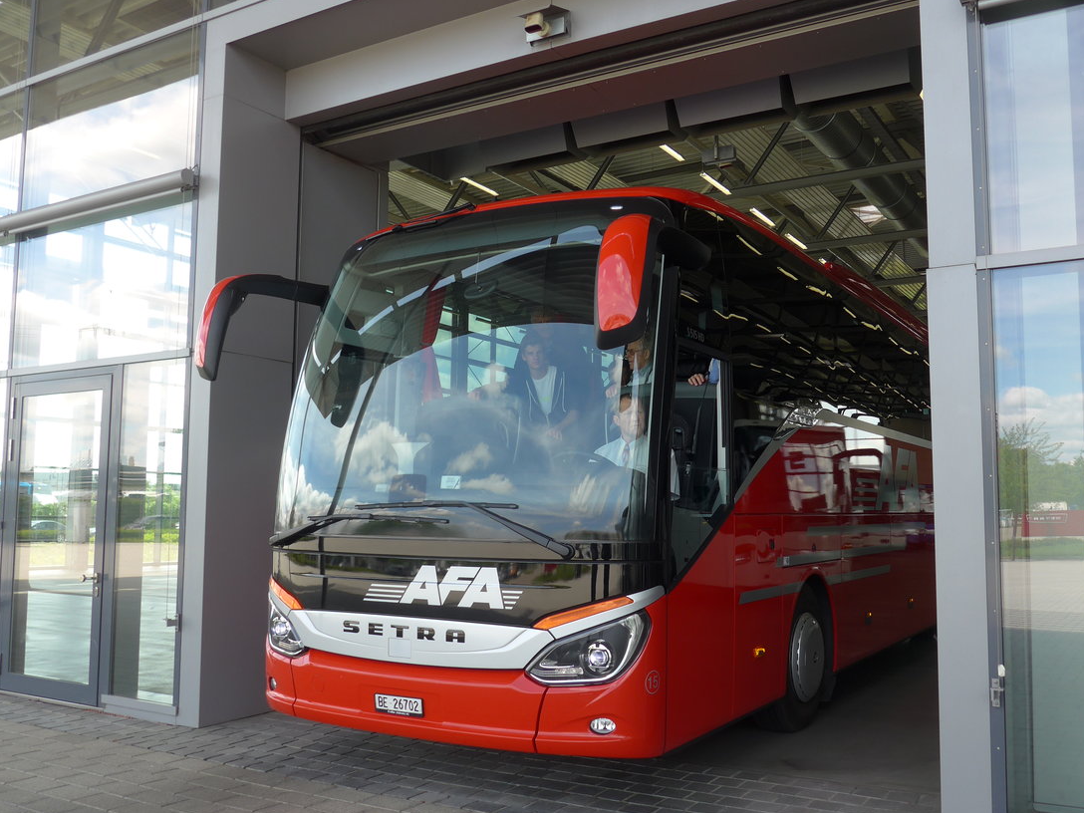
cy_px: 420
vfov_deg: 44.2
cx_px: 578
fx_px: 1002
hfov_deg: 56.8
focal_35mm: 32
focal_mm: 6
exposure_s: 1/250
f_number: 2.8
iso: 80
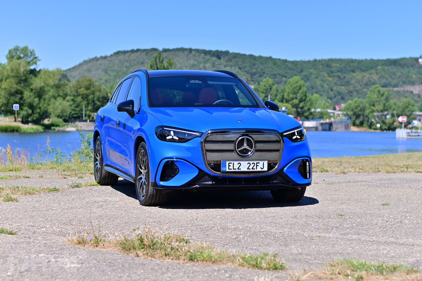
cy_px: 140
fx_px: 879
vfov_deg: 18.2
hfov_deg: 27.0
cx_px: 211
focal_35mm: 75
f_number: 2.5
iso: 100
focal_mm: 50
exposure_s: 1/4000
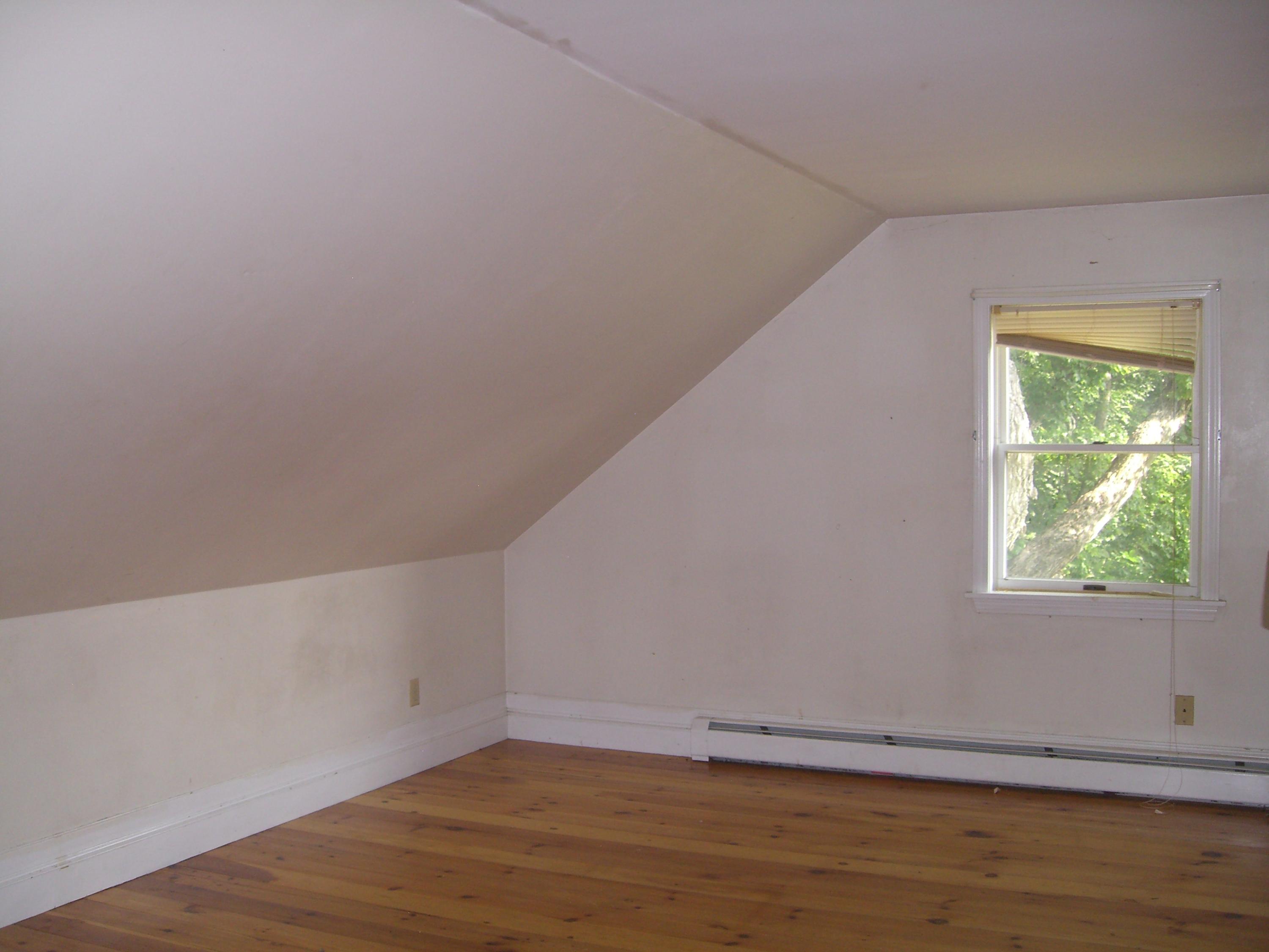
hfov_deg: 49.0
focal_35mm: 38
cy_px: 476
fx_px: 1393
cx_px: 634
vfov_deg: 37.7
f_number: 2.7
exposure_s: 1/60
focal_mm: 6.2
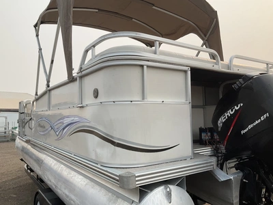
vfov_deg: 48.2
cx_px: 136
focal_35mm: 29
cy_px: 102
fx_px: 229
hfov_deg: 61.7
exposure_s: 1/1311
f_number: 1.8
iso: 25
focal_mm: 3
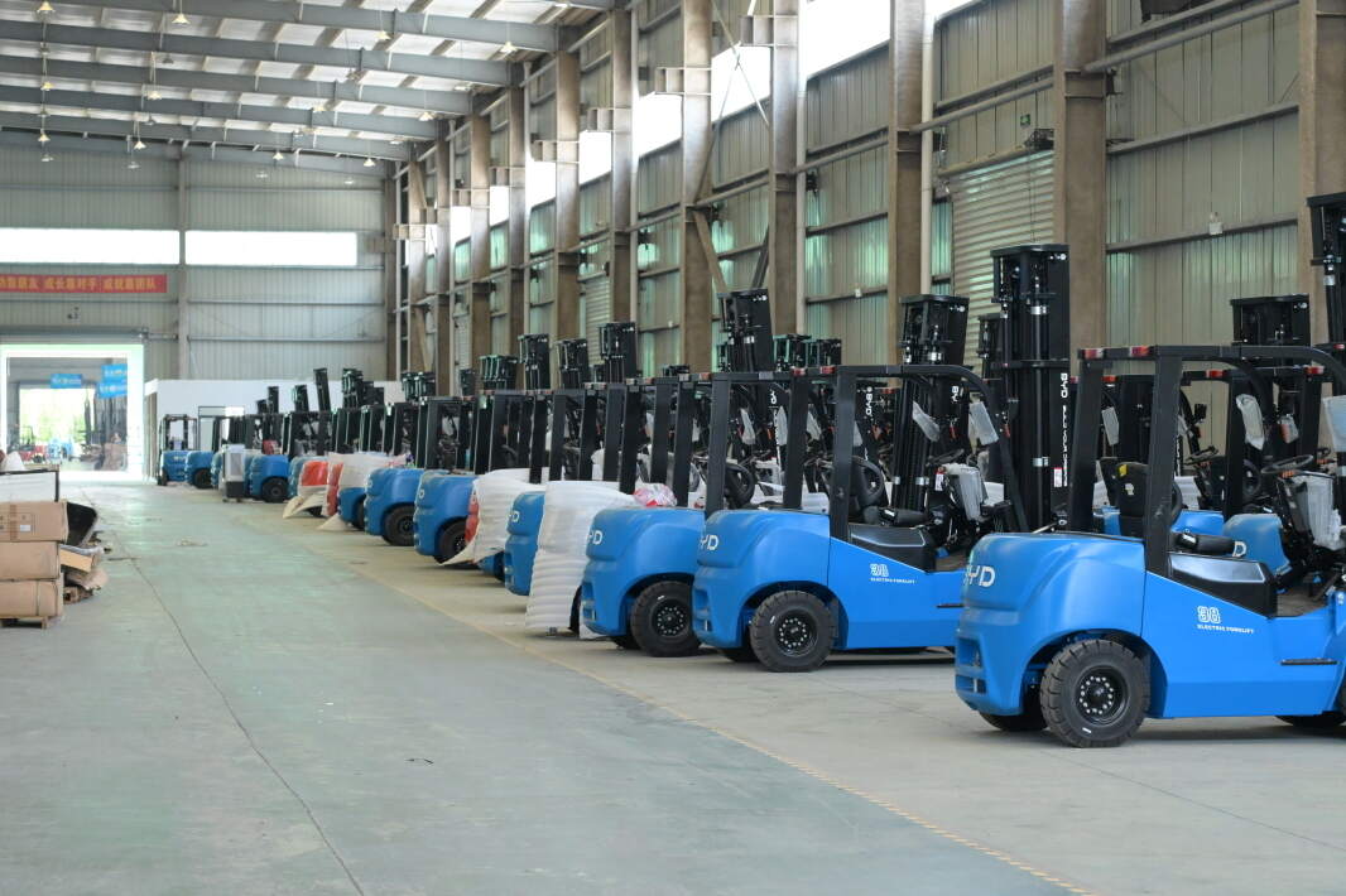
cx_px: 673
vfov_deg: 17.5
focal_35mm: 78
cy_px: 448
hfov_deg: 26.0
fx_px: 2915
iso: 3200
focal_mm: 52
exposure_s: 1/640
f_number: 4
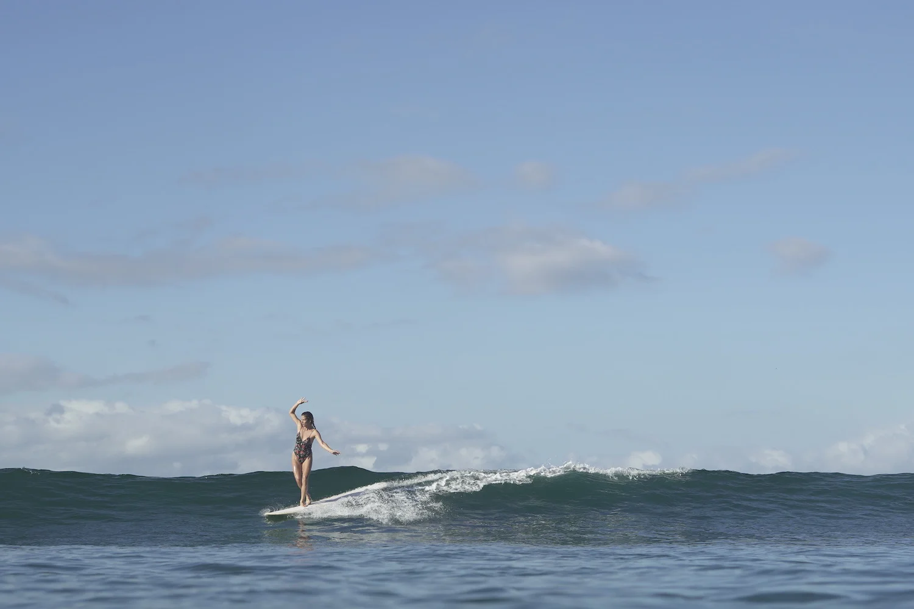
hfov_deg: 27.0
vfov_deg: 18.2
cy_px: 304
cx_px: 457
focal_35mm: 75
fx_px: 1904
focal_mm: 50
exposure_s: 1/1000
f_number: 4
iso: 100
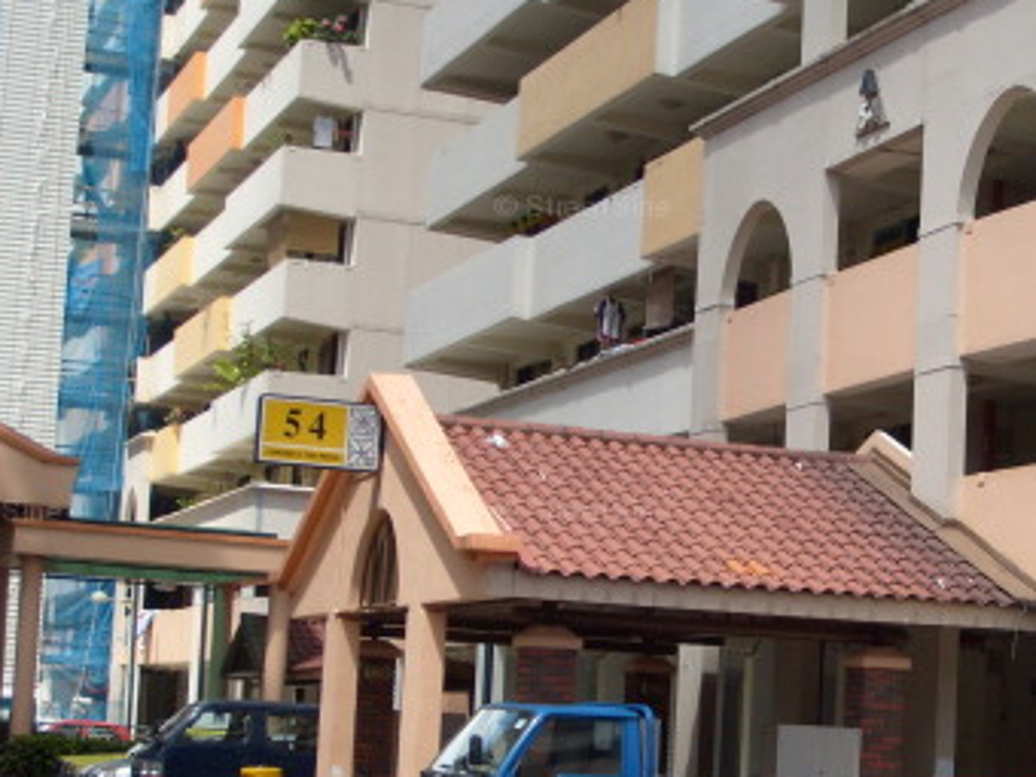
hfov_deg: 23.1
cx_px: 722
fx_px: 2514
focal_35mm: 84
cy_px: 515
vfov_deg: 17.5
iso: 80
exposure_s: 1/180
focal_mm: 8.7
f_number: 8.4
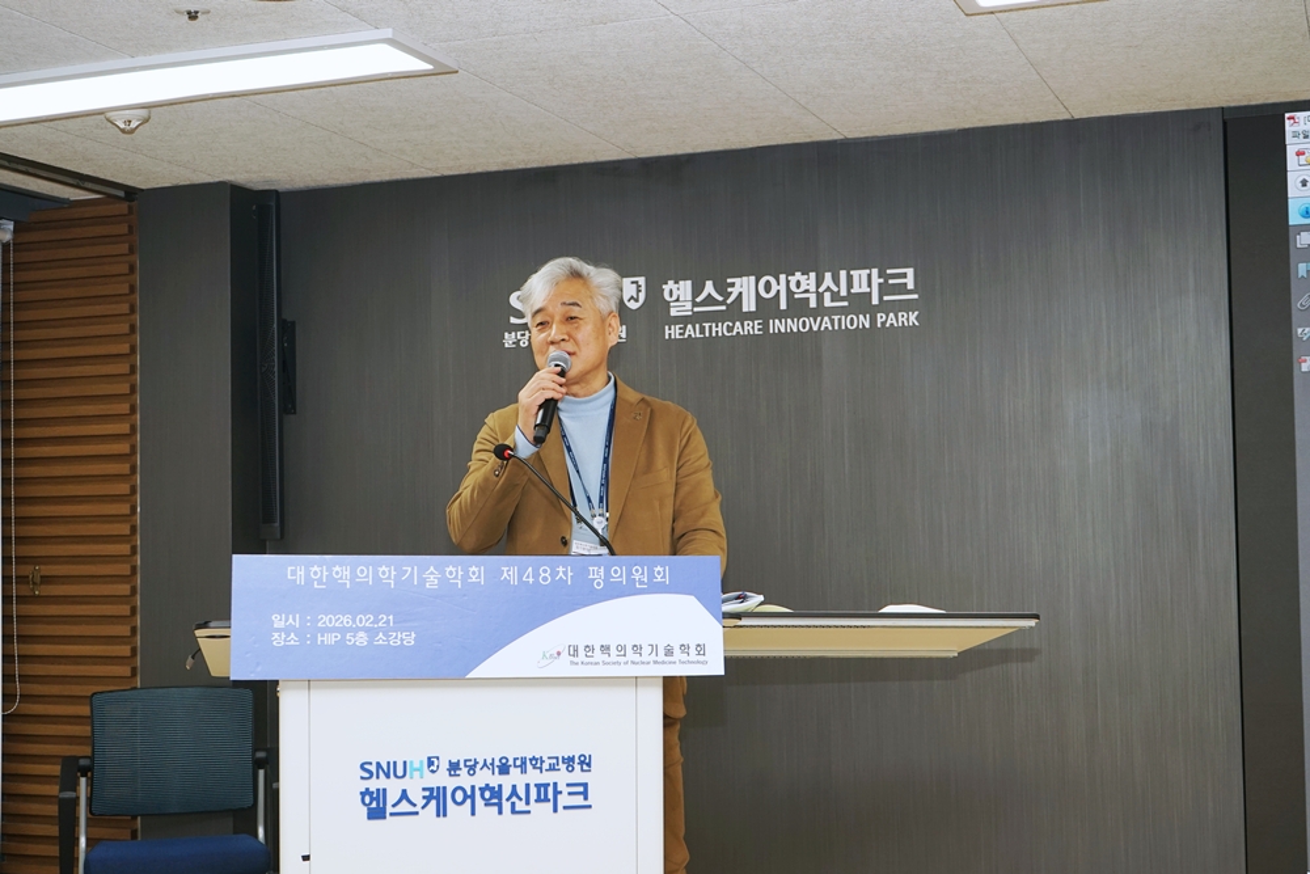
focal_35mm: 47
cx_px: 655
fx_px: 1710
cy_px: 437
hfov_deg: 41.9
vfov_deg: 28.7
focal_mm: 47
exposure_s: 1/80
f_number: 6.3
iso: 400
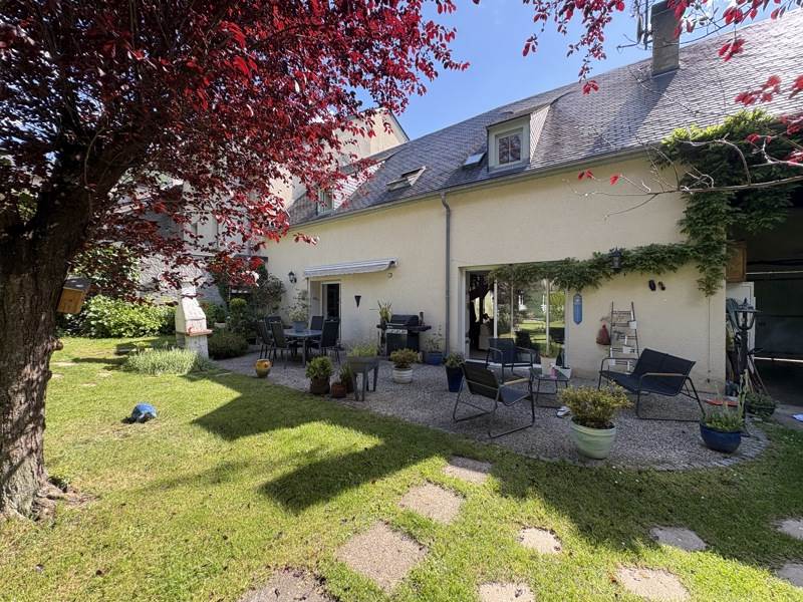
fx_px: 325
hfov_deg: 102.1
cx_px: 402
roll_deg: +0.2
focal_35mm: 14
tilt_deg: -0.5
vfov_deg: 85.7
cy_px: 301
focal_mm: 2.22
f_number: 2.2
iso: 40
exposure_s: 1/229
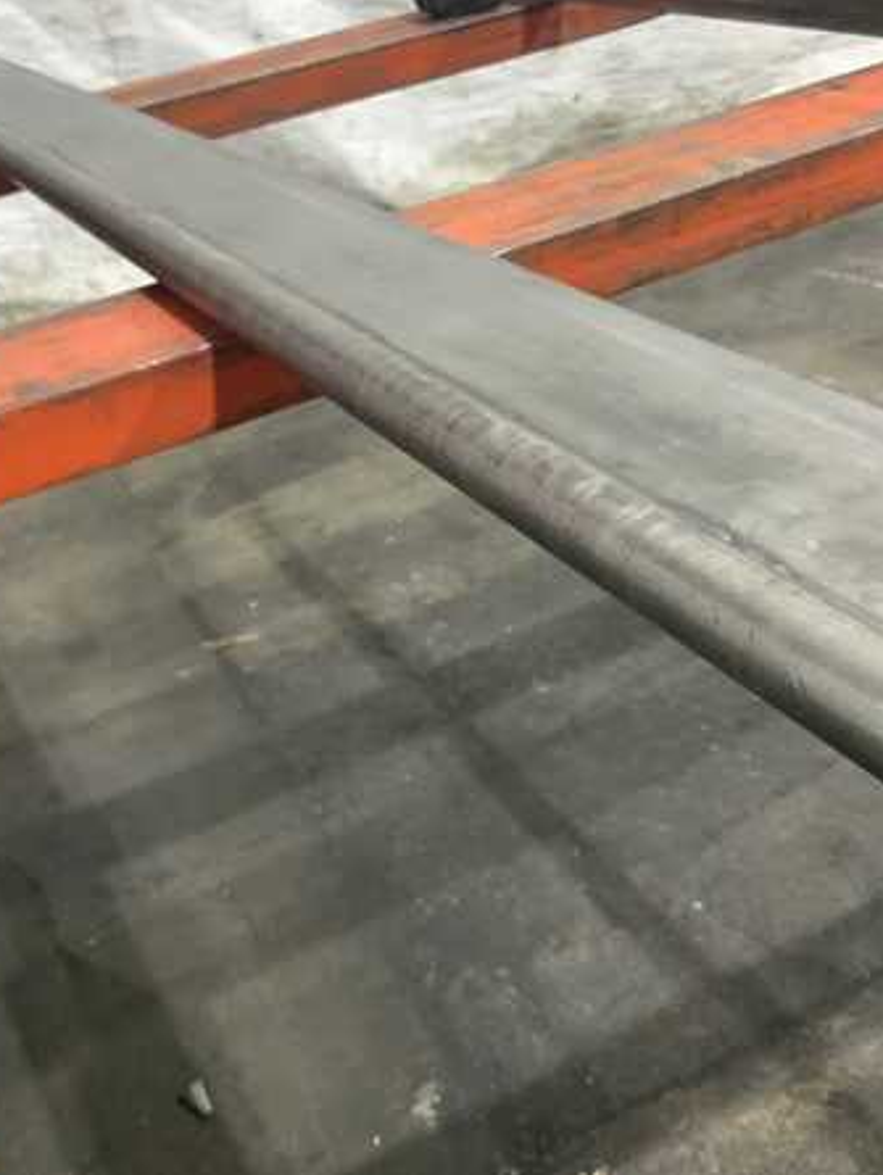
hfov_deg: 36.8
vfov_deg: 47.8
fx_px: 1325
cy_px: 585
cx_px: 501
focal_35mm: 39
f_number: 1.8
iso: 250
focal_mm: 3
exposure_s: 1/40
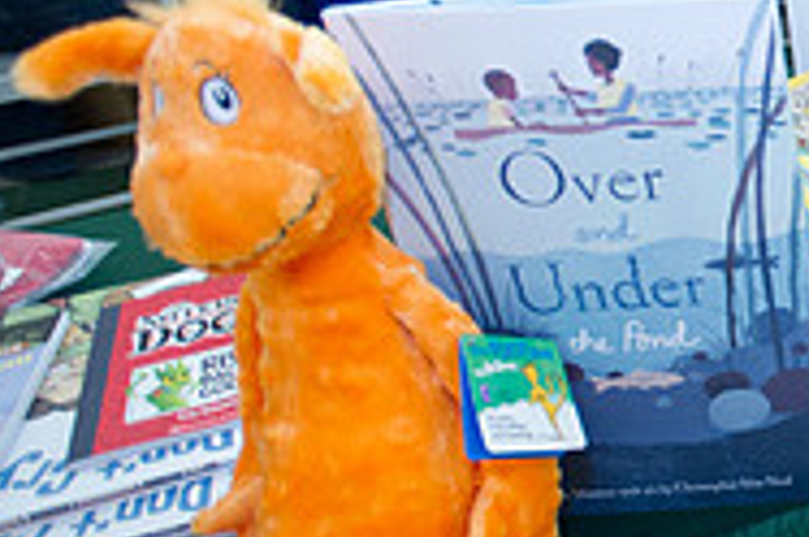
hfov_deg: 26.6
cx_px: 1146
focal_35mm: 59
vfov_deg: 22.9
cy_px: 208
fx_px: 1324
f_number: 2.8
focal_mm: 19
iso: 1250
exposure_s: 1/100
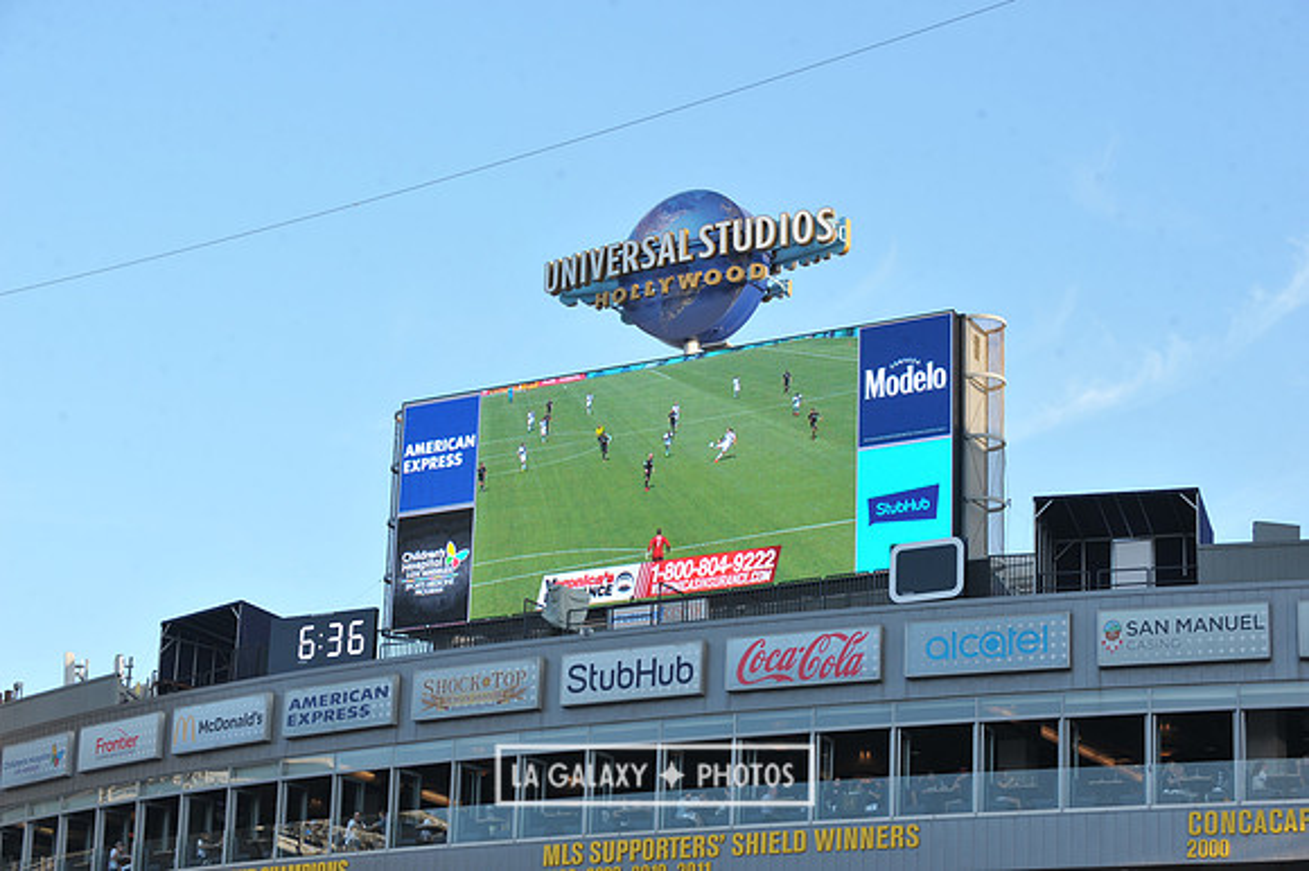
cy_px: 436
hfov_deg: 25.4
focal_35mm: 80
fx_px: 2907
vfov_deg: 17.0
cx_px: 654
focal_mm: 80
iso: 400
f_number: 9
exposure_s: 1/250
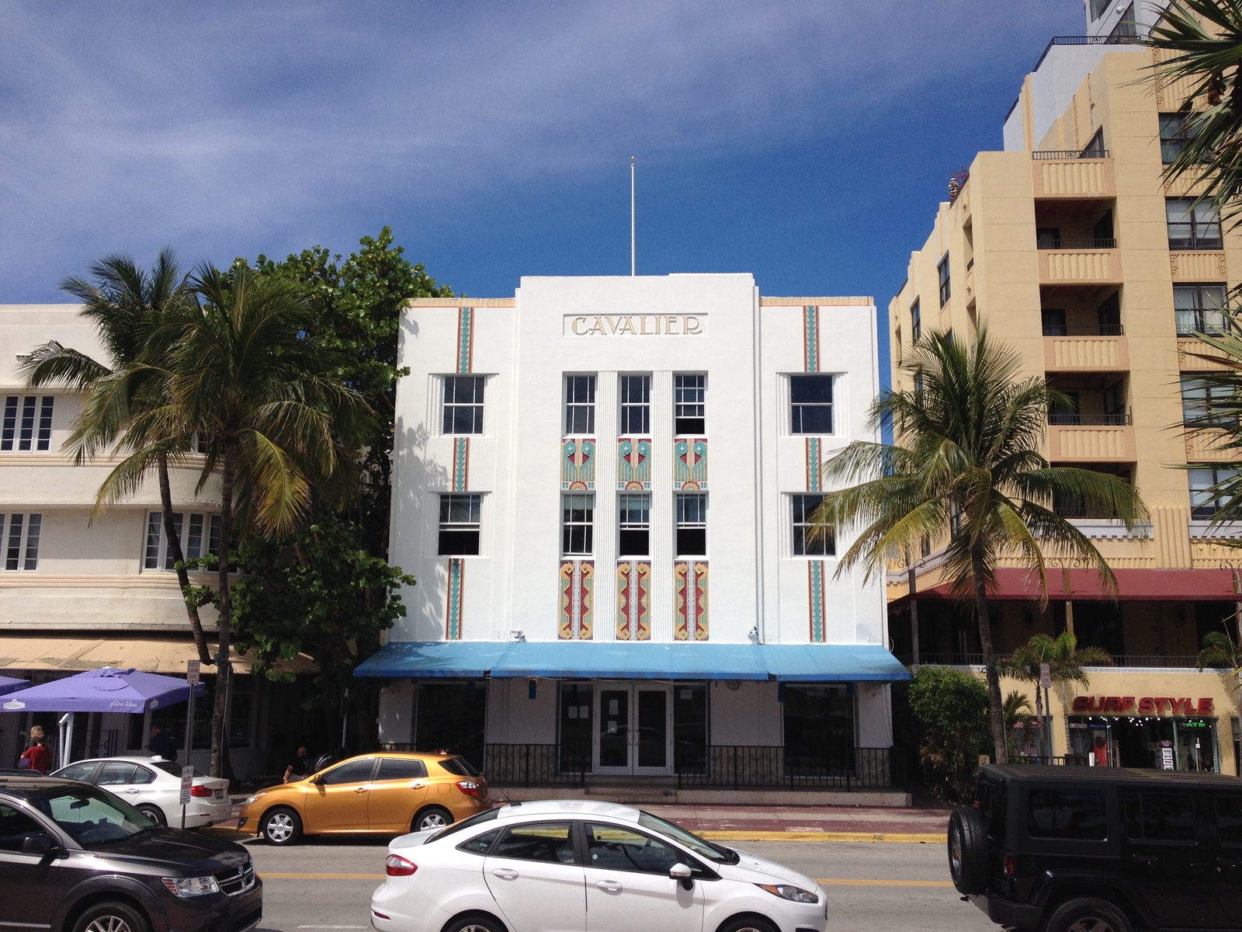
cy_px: 466
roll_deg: -0.4
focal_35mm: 35
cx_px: 621
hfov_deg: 52.6
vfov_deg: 40.7
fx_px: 1256
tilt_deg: +9.0
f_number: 2.4
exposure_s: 1/3247
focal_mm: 4.28
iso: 50
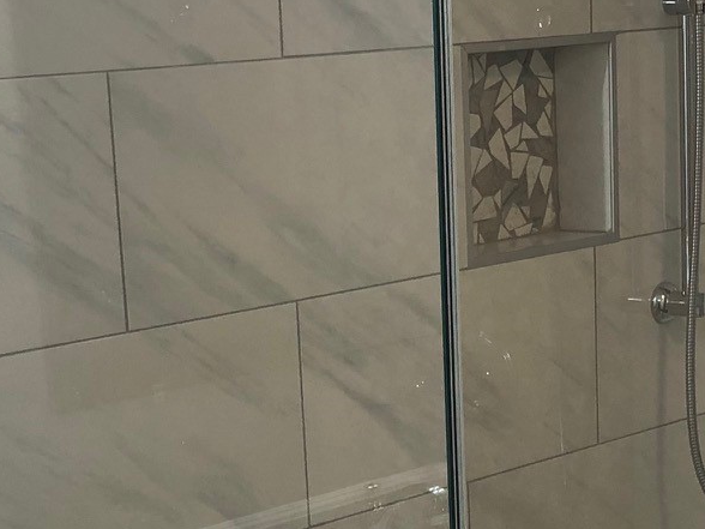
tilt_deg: -13.8
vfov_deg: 15.2
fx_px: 1955
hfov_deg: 20.4
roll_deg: +3.7
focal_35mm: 96
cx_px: 276
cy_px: 480
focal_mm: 3.99
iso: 25
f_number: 1.8
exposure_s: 1/40
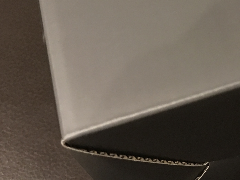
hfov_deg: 23.1
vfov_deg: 17.6
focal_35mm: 81
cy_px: -18
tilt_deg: -54.4
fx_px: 561
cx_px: 240
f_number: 1.8
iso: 80
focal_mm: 3.99
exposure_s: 1/7
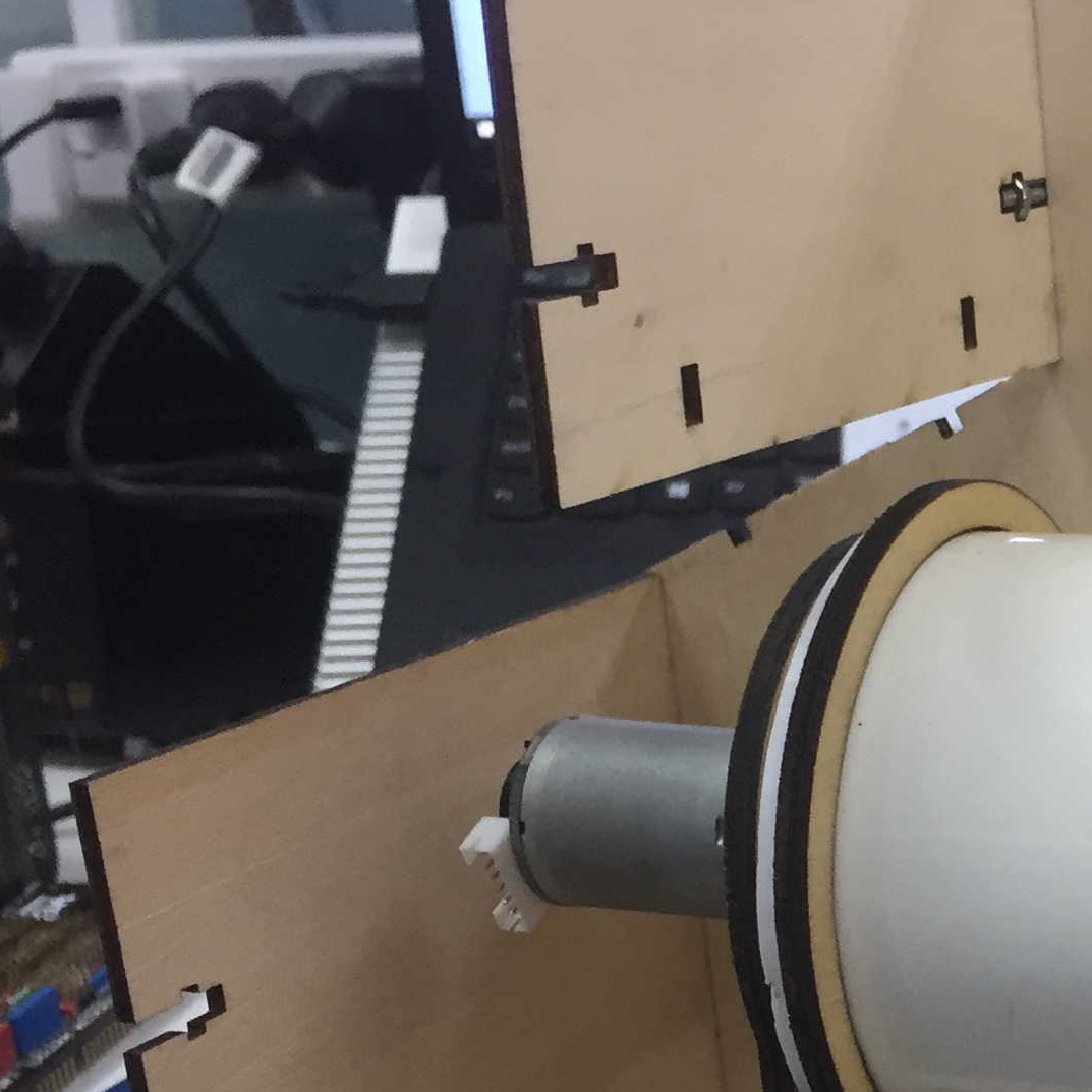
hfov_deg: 20.6
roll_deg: +1.9
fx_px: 2784
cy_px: 939
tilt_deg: -17.6
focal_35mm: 78
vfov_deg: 21.8
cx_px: 1355
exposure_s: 1/33
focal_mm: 4.15
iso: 100
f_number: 2.2
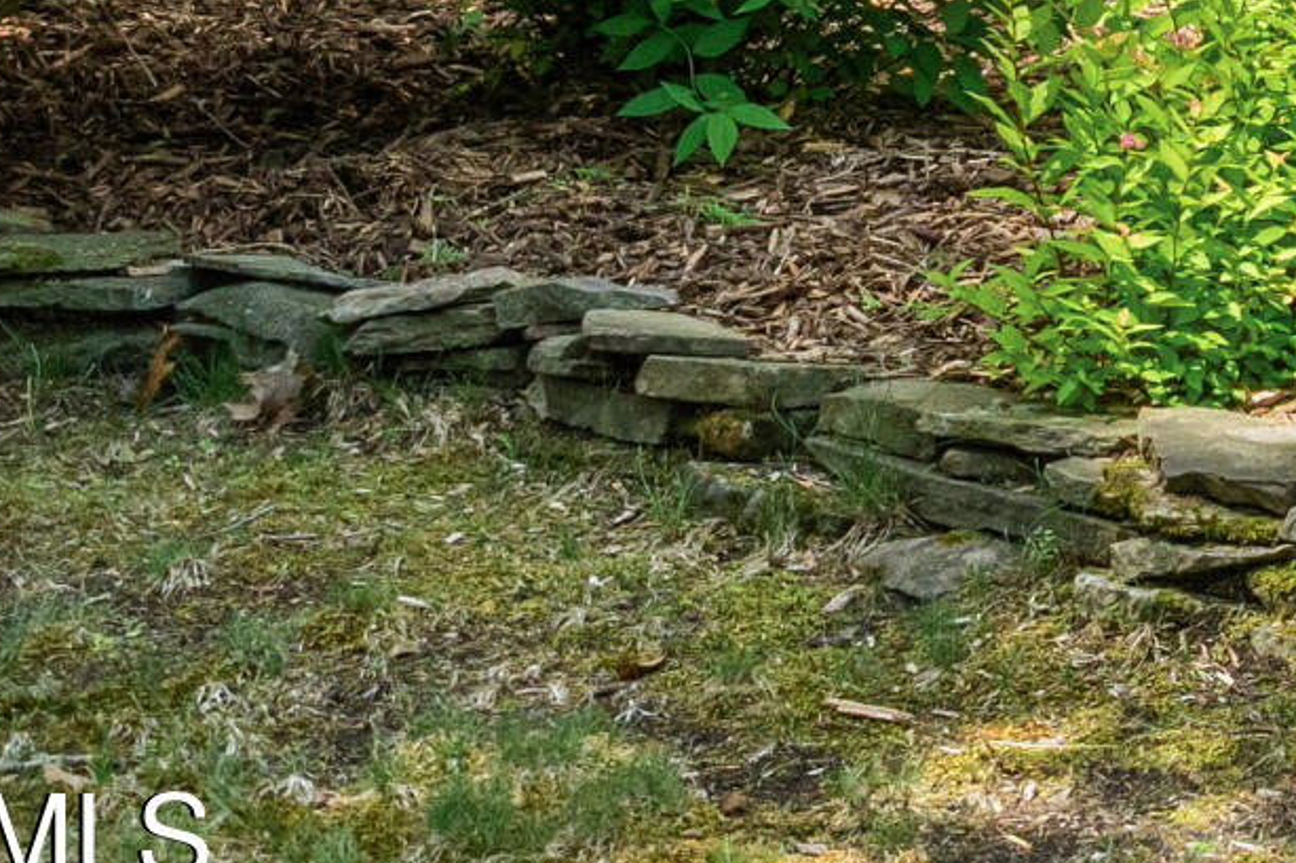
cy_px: -1081
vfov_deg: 7.6
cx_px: 2763
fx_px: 6154
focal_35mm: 171
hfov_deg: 10.8
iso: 640
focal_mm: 35
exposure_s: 1/500
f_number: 8
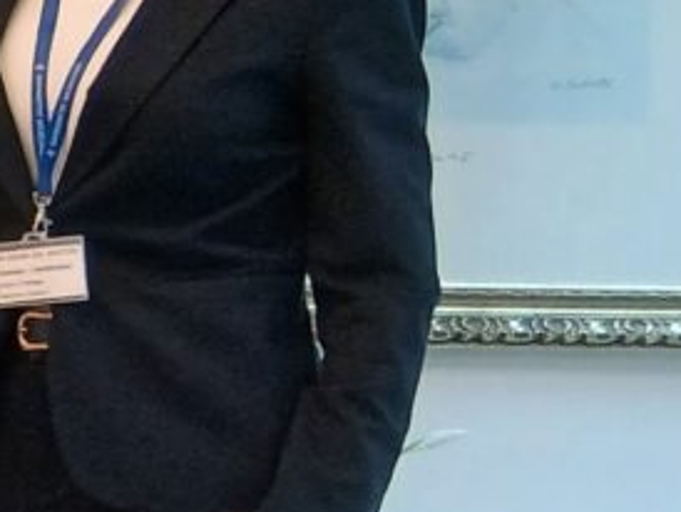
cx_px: -1442
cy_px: 271
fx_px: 3584
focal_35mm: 182
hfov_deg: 8.7
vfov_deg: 8.2
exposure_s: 1/50
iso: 125
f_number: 1.8
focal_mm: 3.98
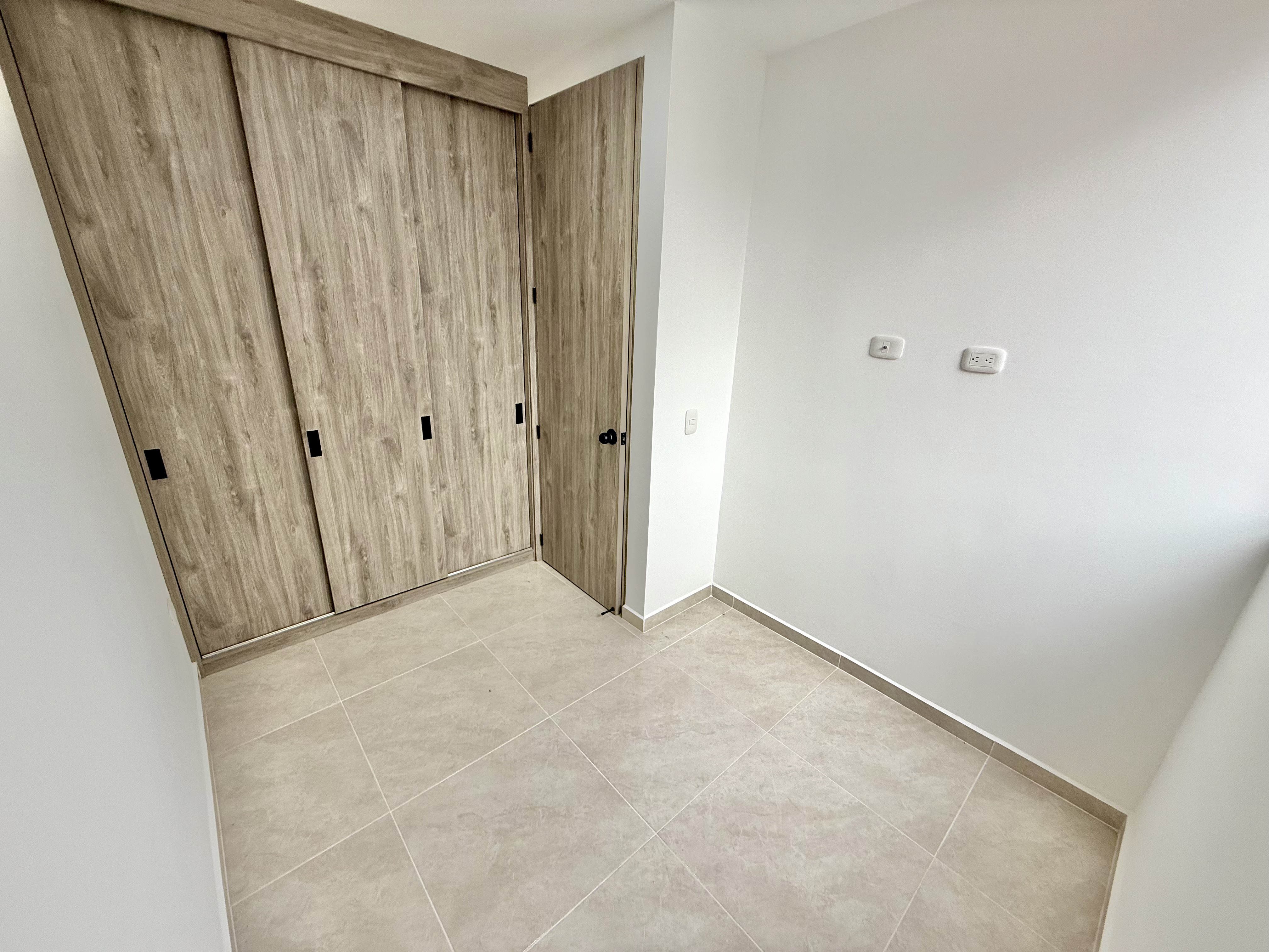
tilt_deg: -19.0
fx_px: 513
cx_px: 634
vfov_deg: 85.7
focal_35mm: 14
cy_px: 476
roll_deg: -2.1
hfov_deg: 102.1
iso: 50
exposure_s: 1/149
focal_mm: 2.22
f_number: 2.2
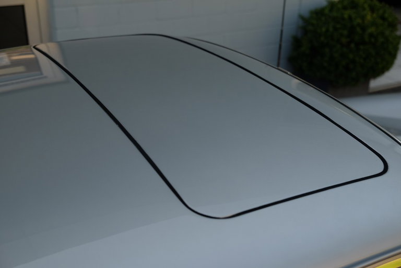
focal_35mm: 49
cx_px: 200
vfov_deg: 27.5
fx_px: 546
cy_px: 134
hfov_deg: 40.3
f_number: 4
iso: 200
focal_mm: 32.9
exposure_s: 1/150
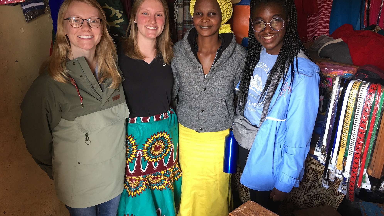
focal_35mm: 32
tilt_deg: -22.1
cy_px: 120
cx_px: 191
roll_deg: -0.2
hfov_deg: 61.0
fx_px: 326
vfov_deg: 36.7
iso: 40
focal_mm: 4.15
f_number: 2.2
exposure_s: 1/17
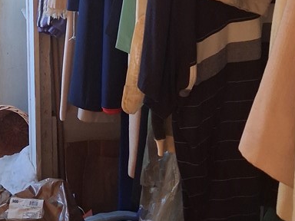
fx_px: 614
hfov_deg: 26.2
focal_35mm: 72
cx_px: 31
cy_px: -17
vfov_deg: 19.6
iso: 500
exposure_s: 1/40
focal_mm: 4
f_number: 1.8
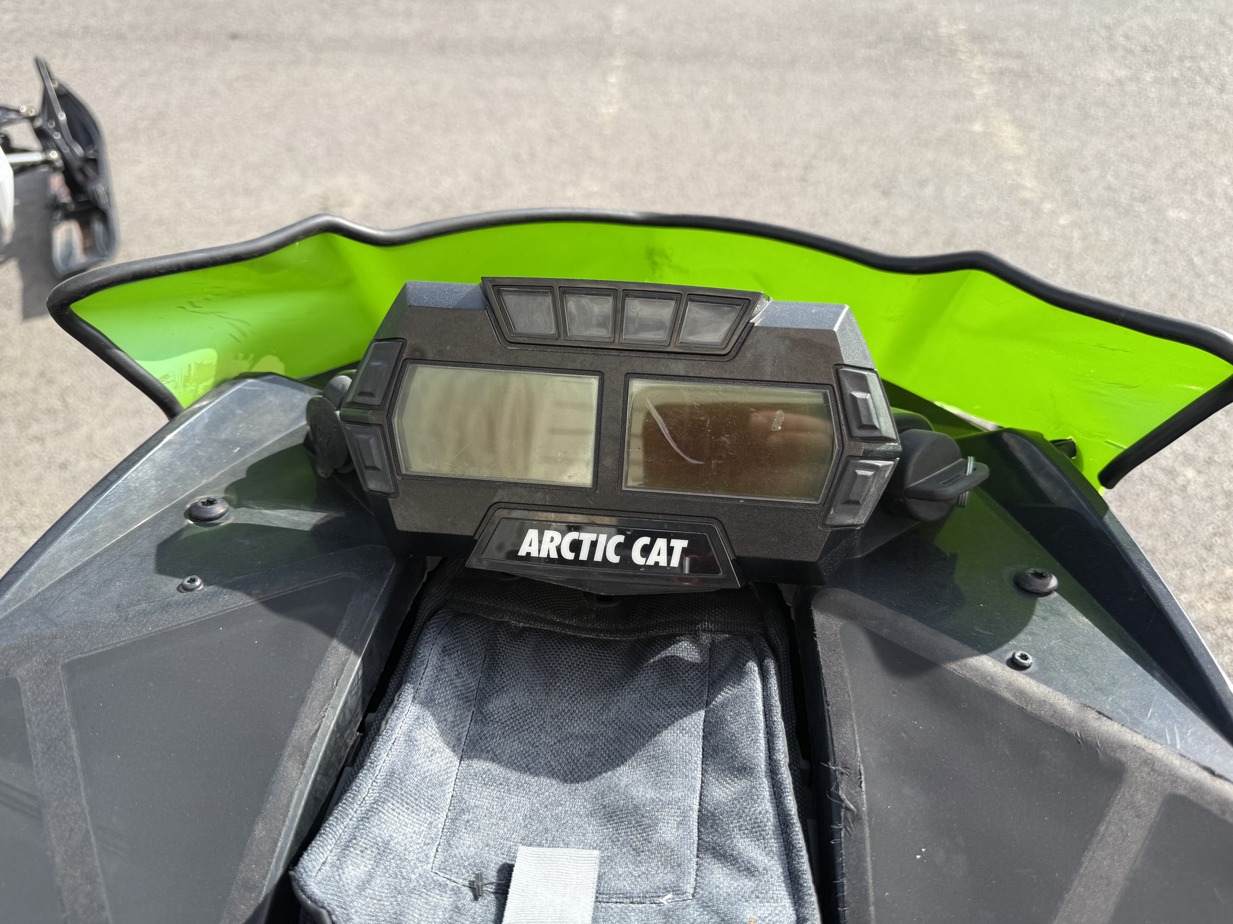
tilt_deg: -44.2
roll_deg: +2.1
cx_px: 616
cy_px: 462
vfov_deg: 56.8
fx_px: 855
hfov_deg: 71.6
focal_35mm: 24
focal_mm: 6.76
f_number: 1.78
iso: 80
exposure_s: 1/1522
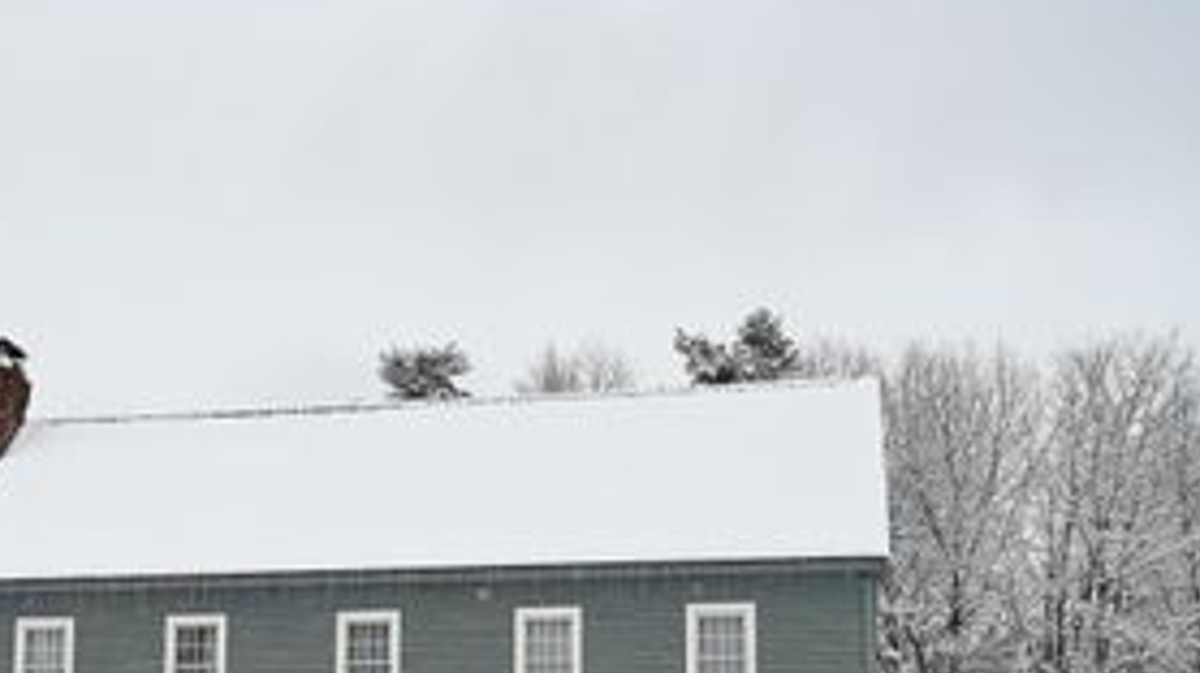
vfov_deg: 18.1
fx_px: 2065
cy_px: 662
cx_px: 229
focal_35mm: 65
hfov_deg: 31.5
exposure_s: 1/400
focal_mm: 34.5
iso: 125
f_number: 4
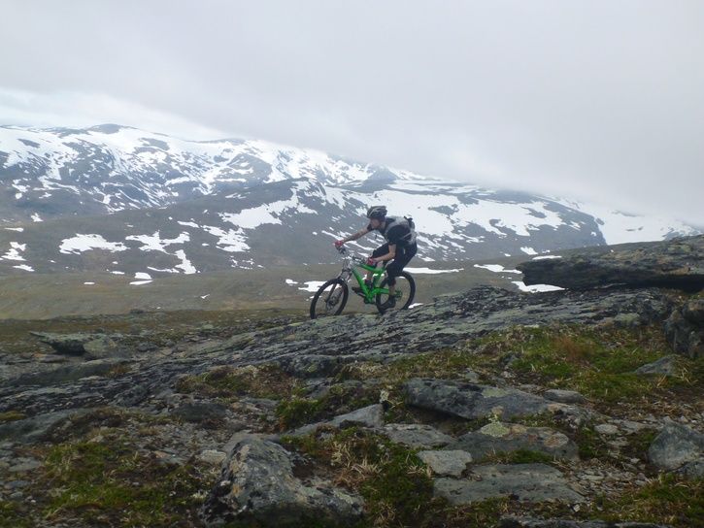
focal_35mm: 47
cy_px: 264
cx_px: 352
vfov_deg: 30.9
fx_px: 956
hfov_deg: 40.4
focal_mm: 8.4
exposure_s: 1/500
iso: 160
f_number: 4.5
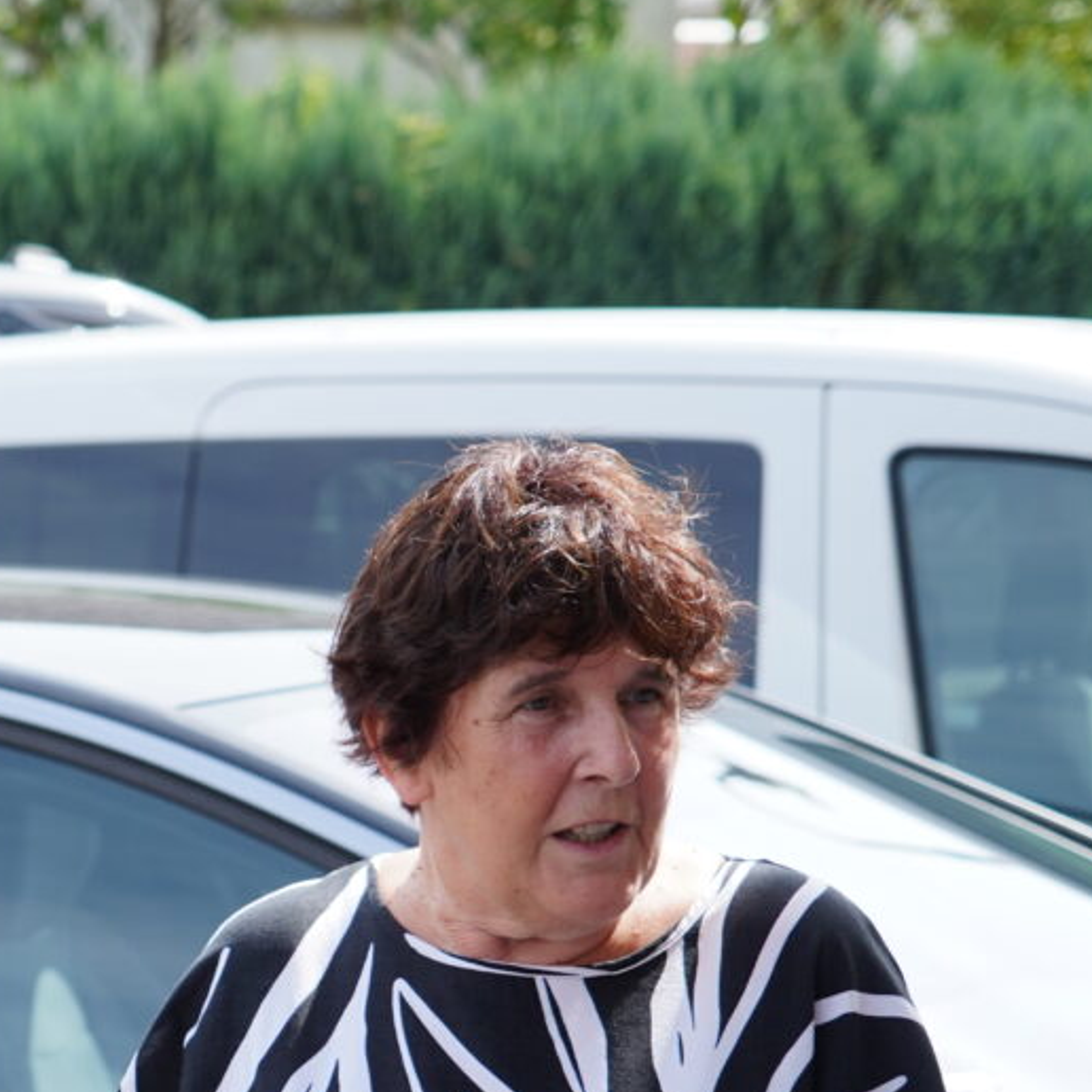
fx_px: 5354
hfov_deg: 11.4
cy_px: 875
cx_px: -207
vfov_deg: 11.6
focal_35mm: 150
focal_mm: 65
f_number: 5
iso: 500
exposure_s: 1/800
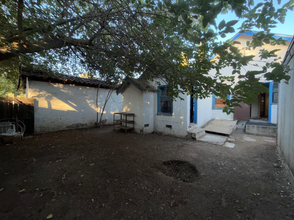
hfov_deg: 102.1
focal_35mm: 14
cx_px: 147
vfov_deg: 85.7
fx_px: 119
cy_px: 110
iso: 64
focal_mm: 2.22
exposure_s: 1/121
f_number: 2.2
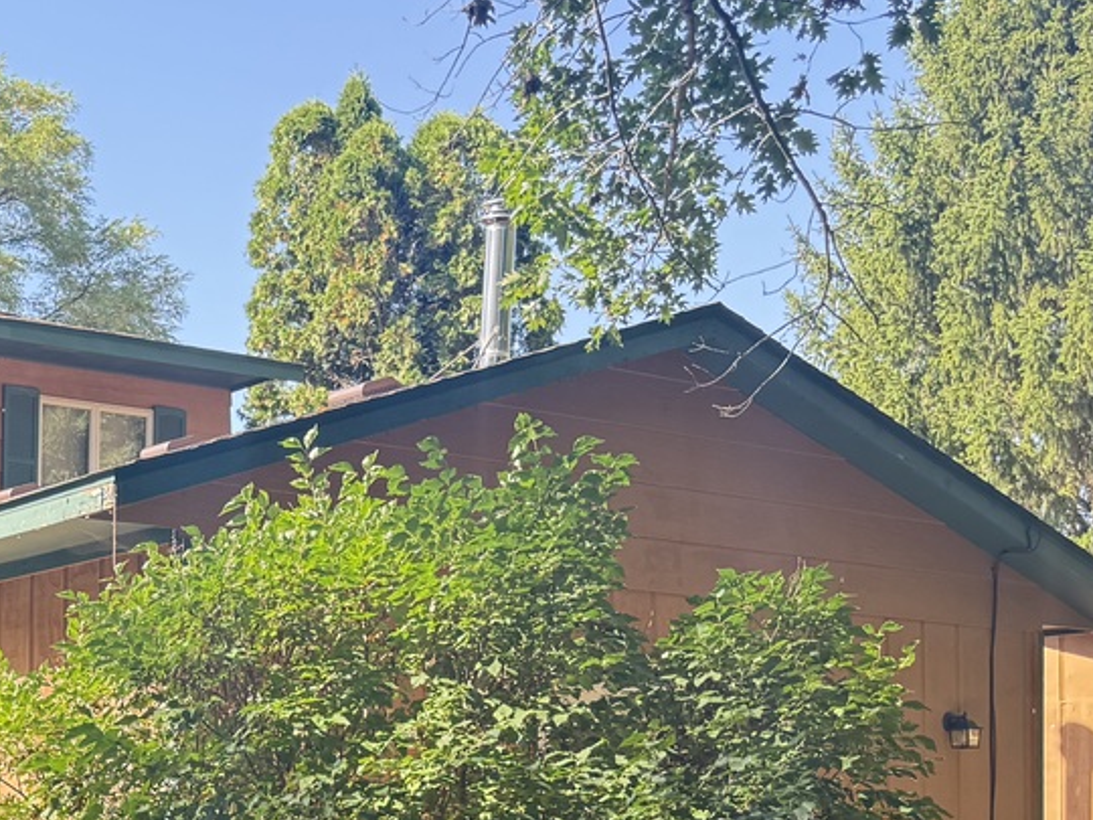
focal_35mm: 64
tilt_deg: +2.9
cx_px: -219
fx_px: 2021
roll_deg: -0.7
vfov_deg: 22.2
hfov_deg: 26.8
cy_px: 800
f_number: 1.78
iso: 100
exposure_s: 1/305
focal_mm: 6.76
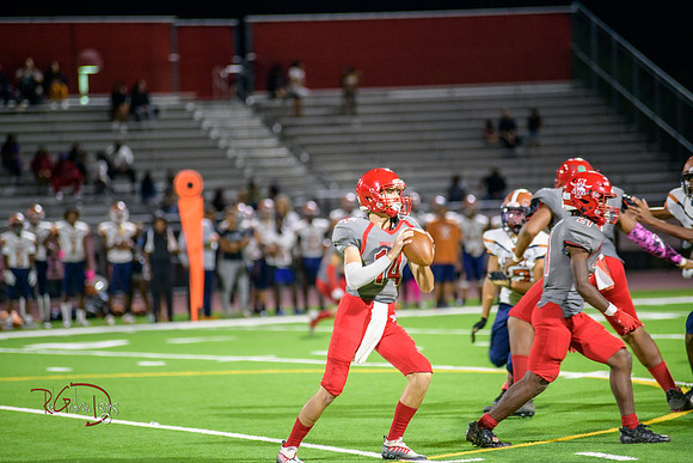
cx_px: 346
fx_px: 3851
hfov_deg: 10.3
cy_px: 232
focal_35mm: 200
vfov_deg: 6.9
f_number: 2.8
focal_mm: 200
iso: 1600
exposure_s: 1/250
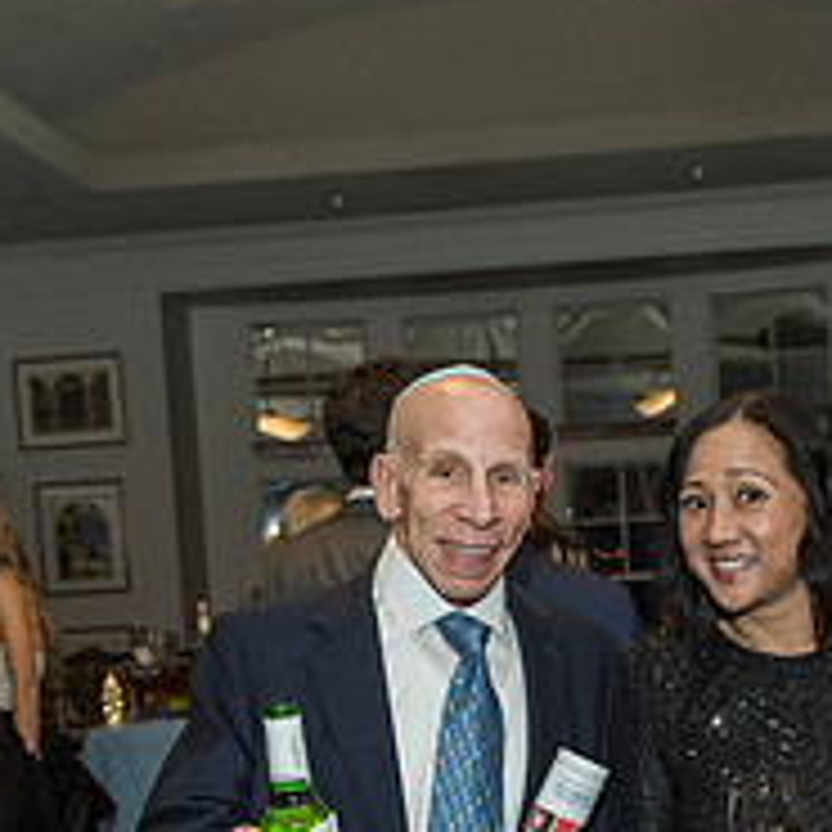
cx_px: 459
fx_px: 1740
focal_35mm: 64
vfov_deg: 26.3
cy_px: 695
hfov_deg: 26.9
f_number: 4
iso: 800
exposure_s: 1/100
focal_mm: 24
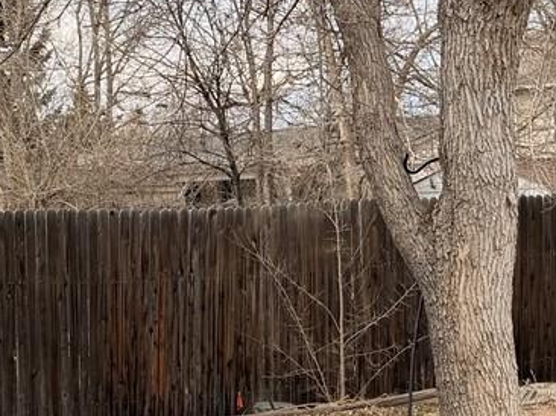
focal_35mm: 105
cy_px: 211
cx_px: 91
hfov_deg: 18.5
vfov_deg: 14.1
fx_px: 1685
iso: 80
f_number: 1.78
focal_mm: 6.76
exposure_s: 1/660
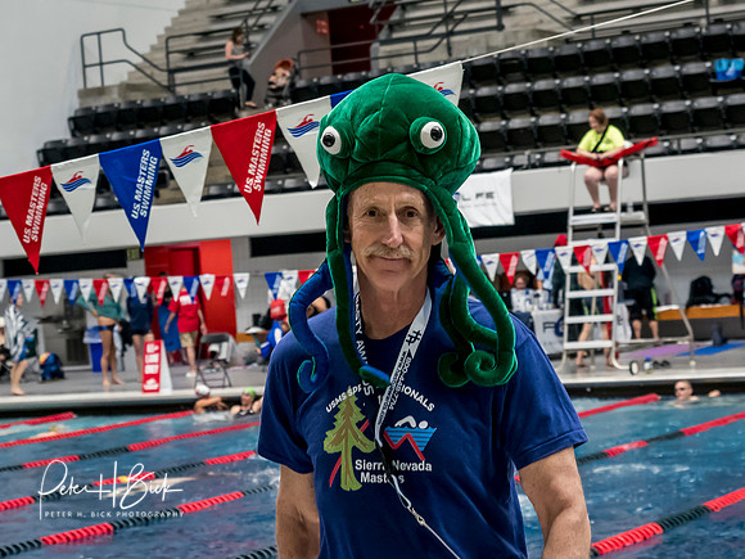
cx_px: 355
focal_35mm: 96
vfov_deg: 15.4
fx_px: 2072
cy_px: 273
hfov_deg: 20.4
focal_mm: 40
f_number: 4.5
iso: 3200
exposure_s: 1/160
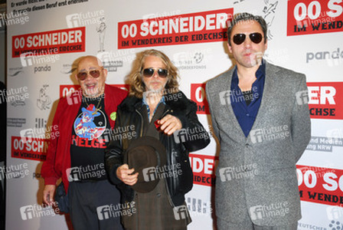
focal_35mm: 46
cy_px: 115
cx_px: 172
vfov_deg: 29.0
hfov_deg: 42.3
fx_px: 444
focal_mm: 31
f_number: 5
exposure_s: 1/60
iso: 200
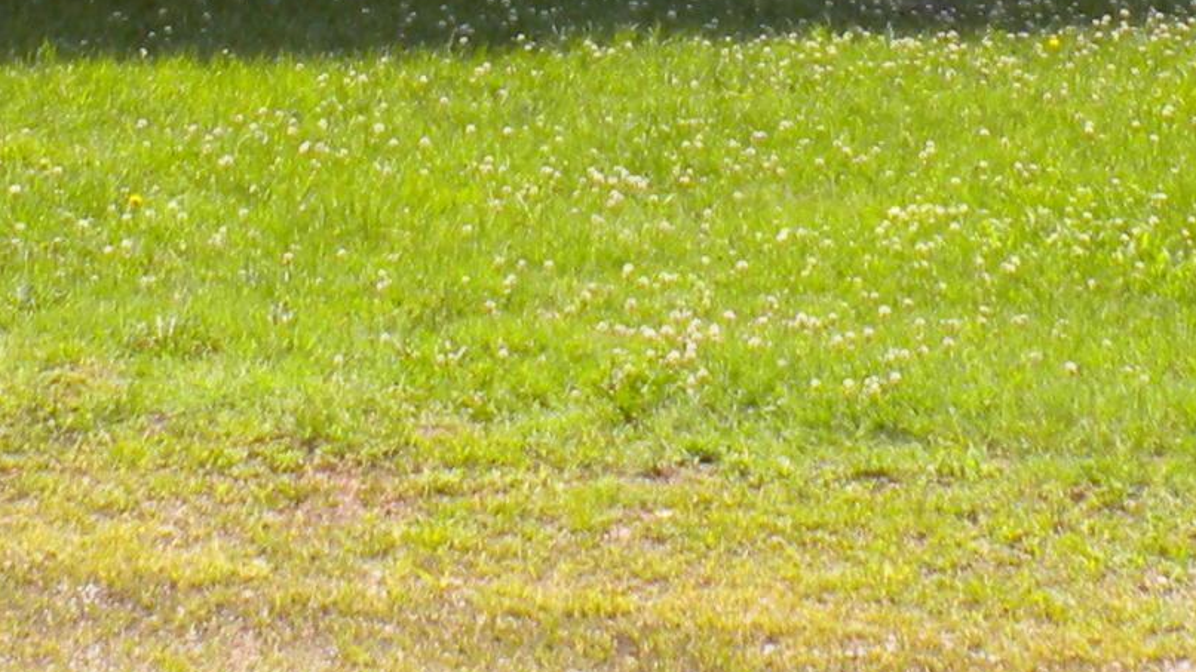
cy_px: -392
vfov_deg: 8.3
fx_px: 4502
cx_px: 528
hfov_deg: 15.1
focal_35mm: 142
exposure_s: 1/302
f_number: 4.6
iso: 80
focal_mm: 6.3
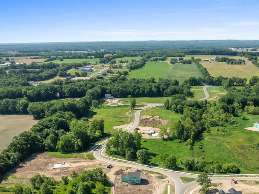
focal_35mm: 42
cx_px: 191
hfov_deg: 43.5
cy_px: 169
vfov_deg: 32.9
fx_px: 314
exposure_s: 1/1600
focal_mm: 12.29
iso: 130
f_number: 2.8
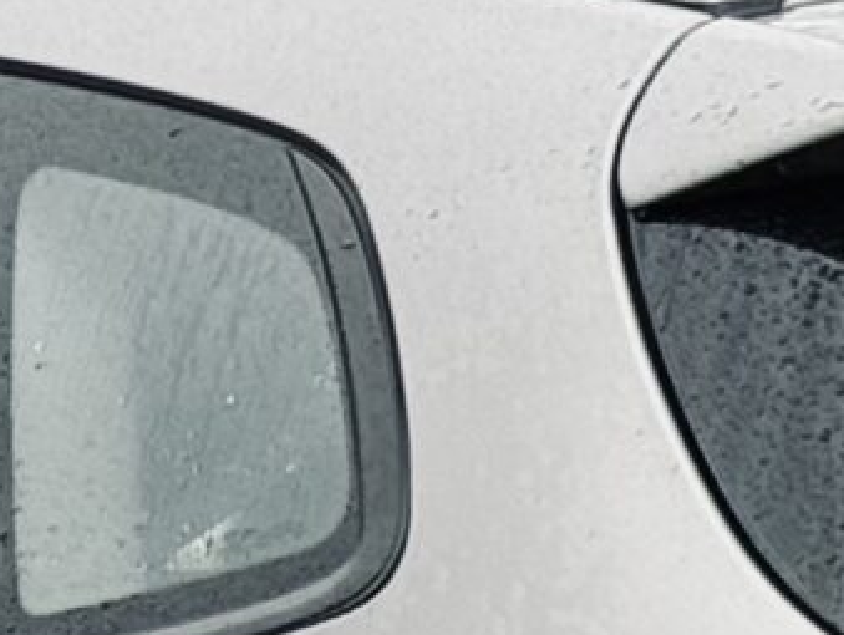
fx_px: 8836
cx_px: 426
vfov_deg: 4.1
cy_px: 1026
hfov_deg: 5.5
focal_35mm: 362
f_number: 1.78
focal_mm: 6.76
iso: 100
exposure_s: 1/513
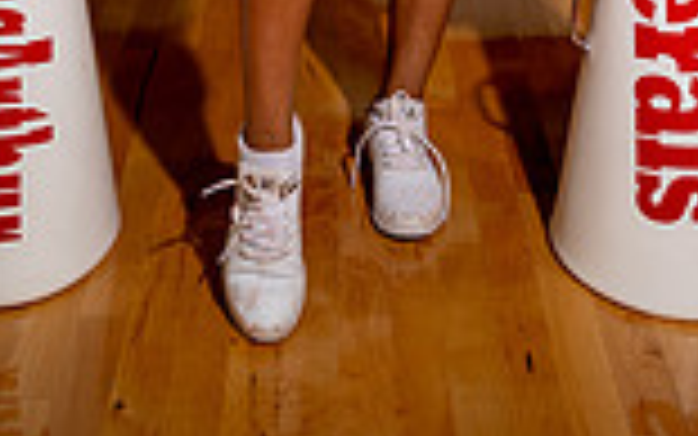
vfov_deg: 14.2
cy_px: -521
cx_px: 367
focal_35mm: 71
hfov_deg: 29.0
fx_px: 1351
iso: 100
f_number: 1.4
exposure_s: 1/320
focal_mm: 24
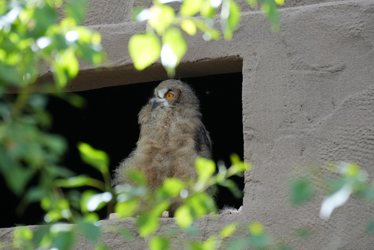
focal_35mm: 450
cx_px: 187
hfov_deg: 4.6
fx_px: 4675
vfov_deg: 3.1
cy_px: 125
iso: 3200
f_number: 8
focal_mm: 300
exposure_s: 1/500
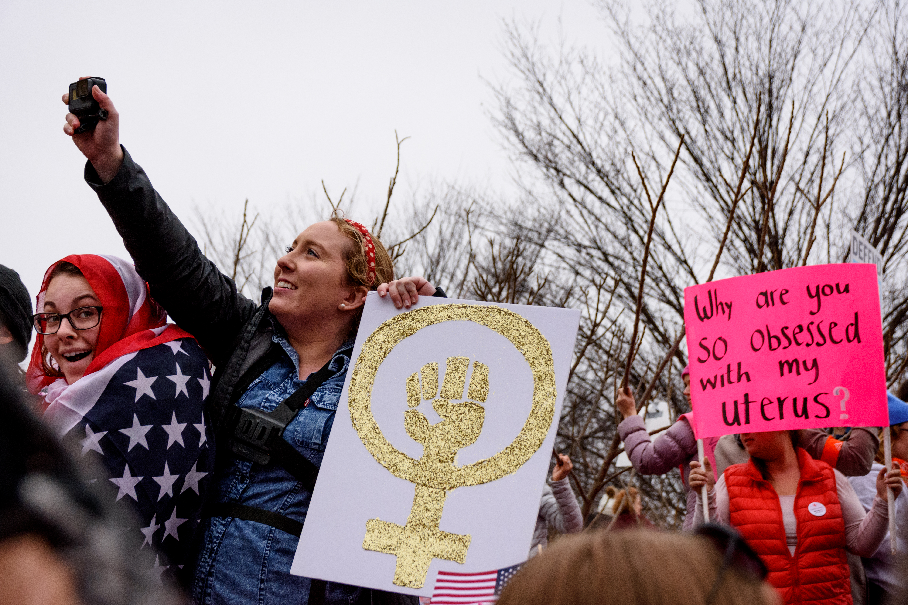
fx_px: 1589
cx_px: 458
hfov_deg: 31.9
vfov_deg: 21.6
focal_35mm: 63
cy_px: 314
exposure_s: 1/2000
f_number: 5
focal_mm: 40
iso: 1000
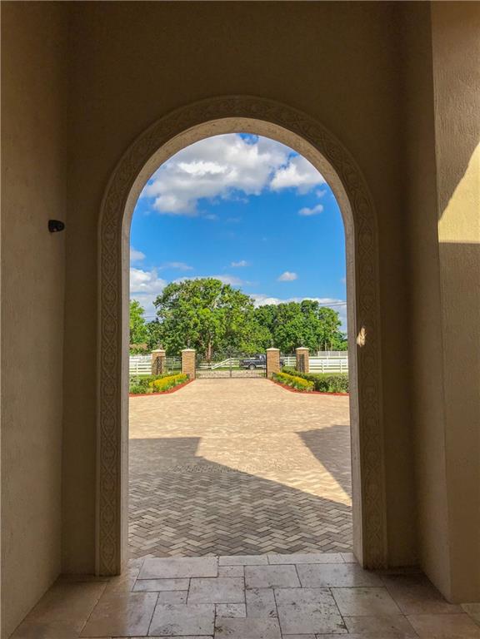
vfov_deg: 63.4
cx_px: 240
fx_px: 518
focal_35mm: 28
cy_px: 320
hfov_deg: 49.7
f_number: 1.8
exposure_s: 1/2660
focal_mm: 3.99
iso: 20
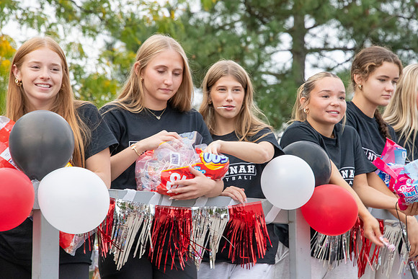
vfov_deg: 5.5
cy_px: 140
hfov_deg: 8.2
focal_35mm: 250
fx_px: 2903
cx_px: 209
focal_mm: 250
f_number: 11
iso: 3200
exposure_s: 1/250
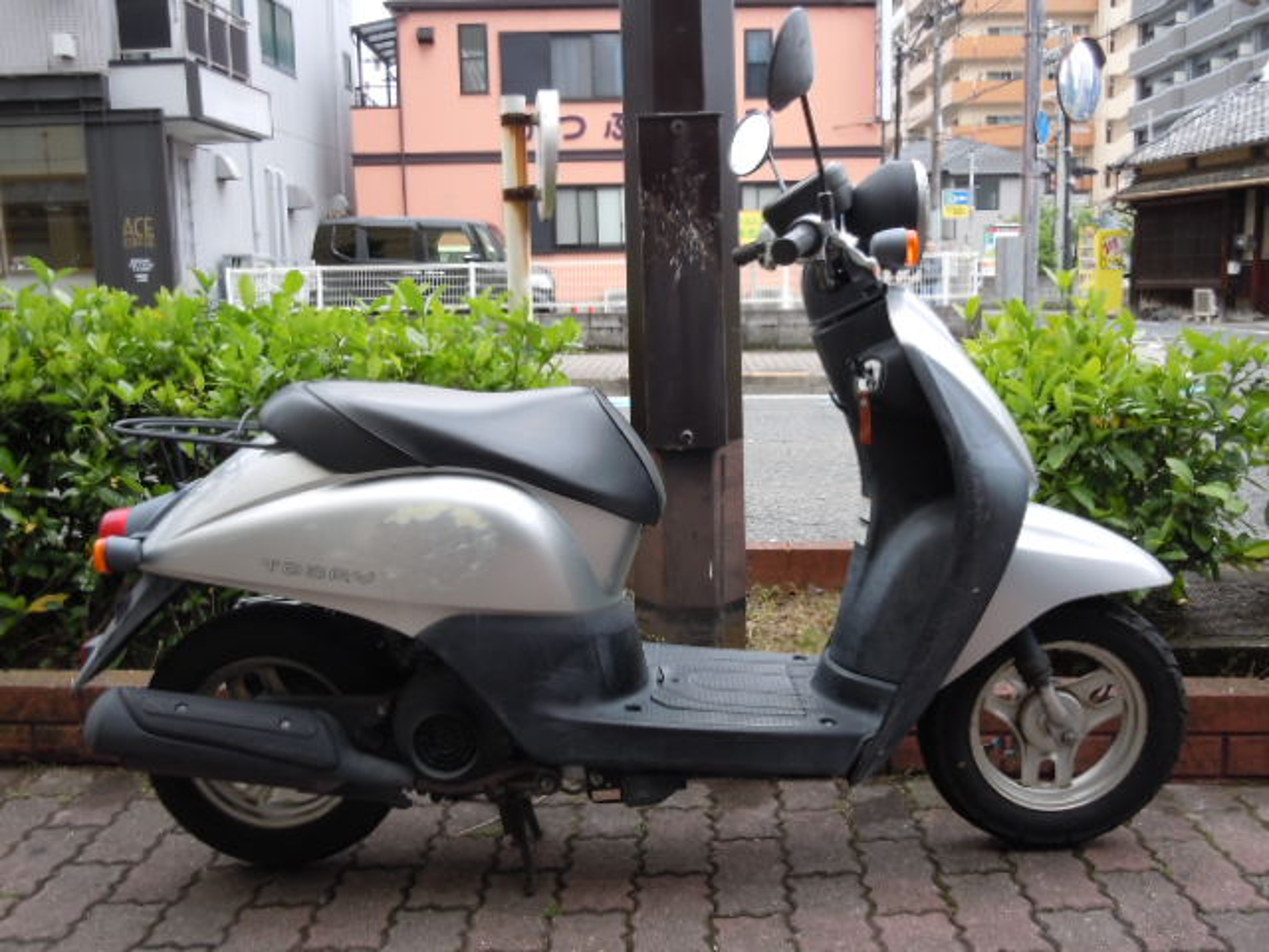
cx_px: 634
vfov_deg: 42.9
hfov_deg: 55.4
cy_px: 476
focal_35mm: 33
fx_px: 1210
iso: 100
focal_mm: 5.9
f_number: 4
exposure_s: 1/160
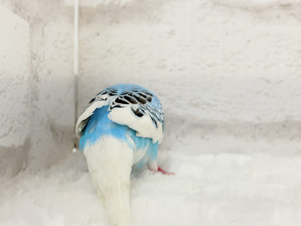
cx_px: 150
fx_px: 452
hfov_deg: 36.8
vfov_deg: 28.0
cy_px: 113
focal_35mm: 52
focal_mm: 5.96
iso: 100
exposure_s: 1/100
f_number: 1.6
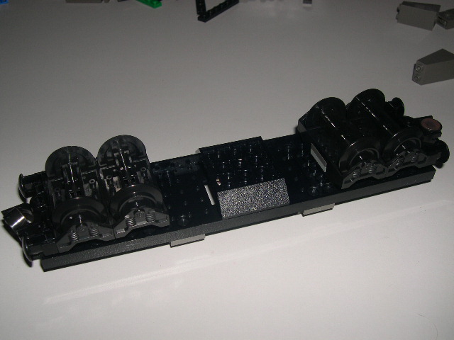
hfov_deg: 49.0
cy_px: 170
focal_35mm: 38
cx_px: 227
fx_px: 498
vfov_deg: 37.7
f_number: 7.6
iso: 100
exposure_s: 1/60
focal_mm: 8
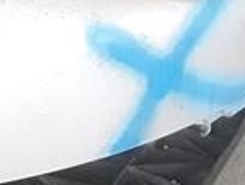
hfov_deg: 13.8
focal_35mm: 125
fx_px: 887
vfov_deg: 11.6
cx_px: -212
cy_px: -62
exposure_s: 1/33
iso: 200
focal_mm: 2.91
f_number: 1.9
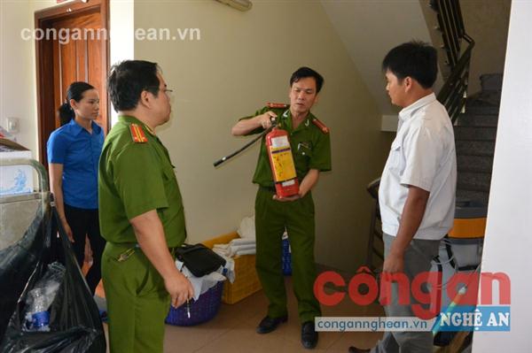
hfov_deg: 67.4
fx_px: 399
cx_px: 266
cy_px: 176
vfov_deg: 47.9
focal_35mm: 27
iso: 800
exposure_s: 1/60
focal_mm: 10
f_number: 3.5
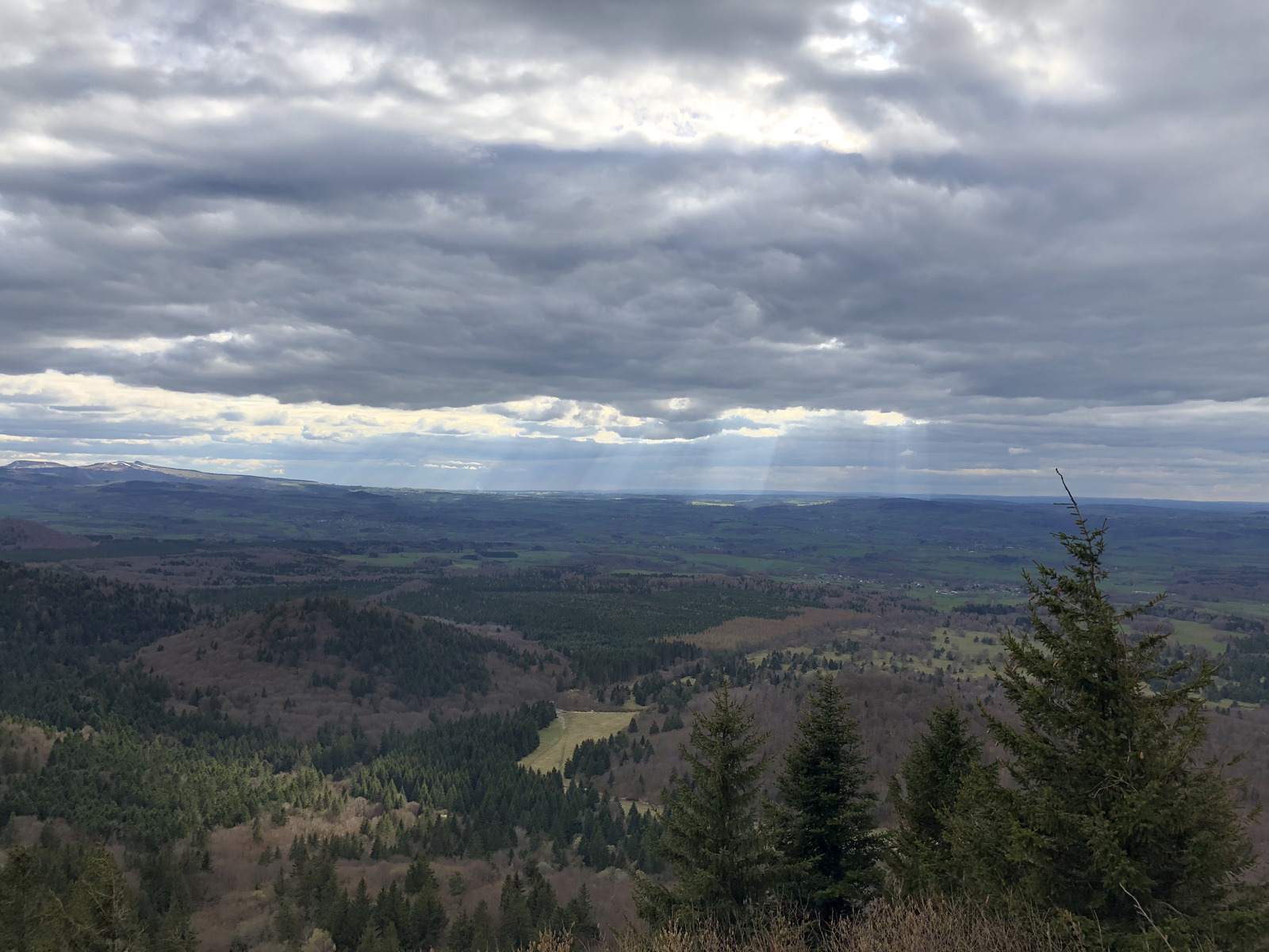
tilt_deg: +1.1
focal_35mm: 28
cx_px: 634
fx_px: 1026
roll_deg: -0.4
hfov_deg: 63.4
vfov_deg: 49.7
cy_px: 476
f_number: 1.8
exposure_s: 1/1499
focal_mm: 4
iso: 20
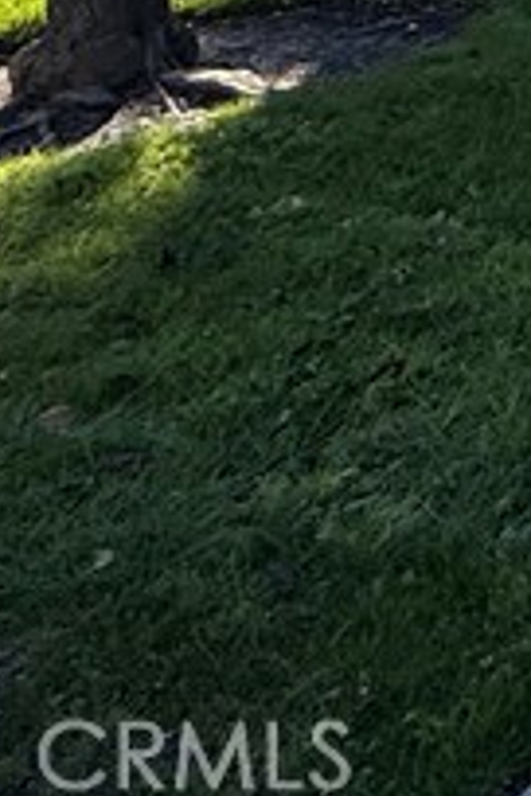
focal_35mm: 73
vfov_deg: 19.5
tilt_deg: +10.3
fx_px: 1615
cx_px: 1659
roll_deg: +0.0
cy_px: -687
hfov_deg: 10.8
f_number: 2.2
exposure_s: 1/876
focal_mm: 2.22
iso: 64
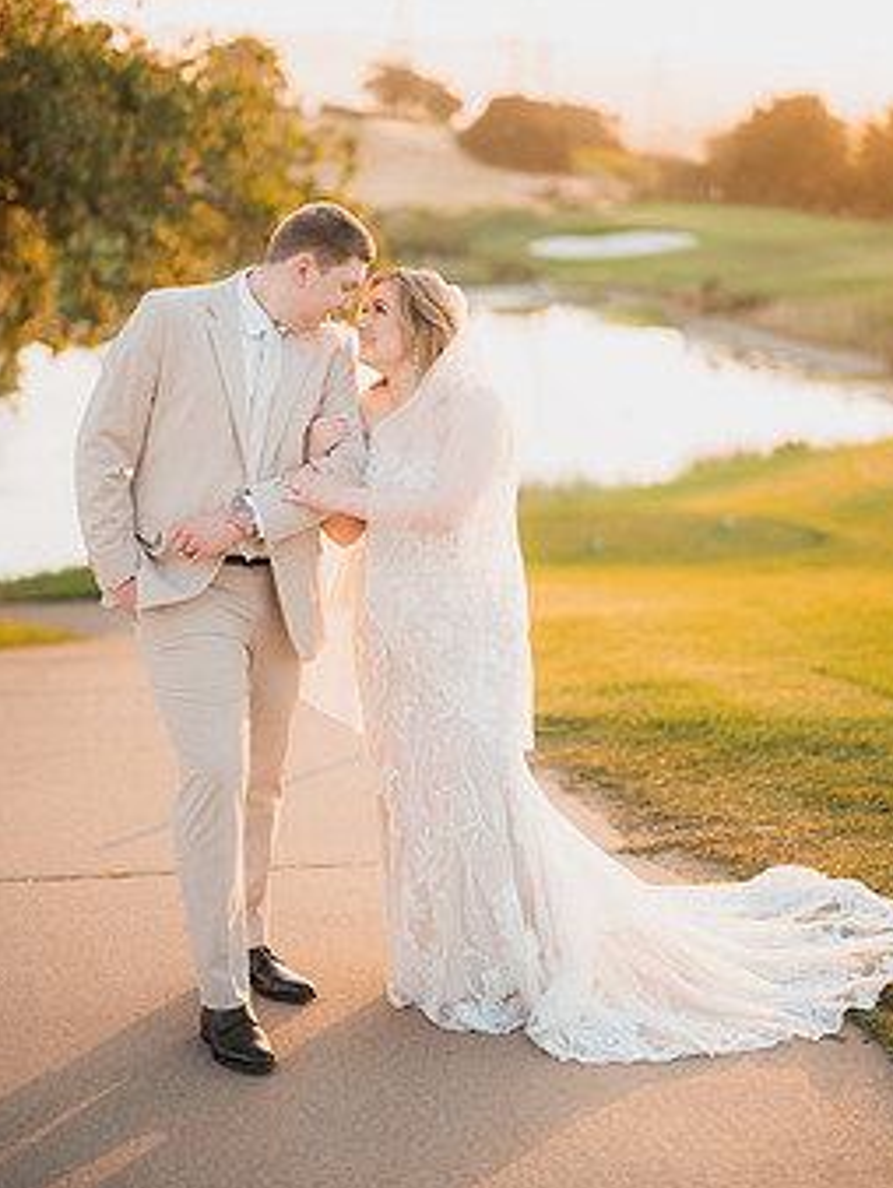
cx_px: 457
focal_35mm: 64
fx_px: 2199
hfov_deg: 23.0
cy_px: 489
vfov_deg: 30.2
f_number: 1.2
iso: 125
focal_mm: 50
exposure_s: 1/500
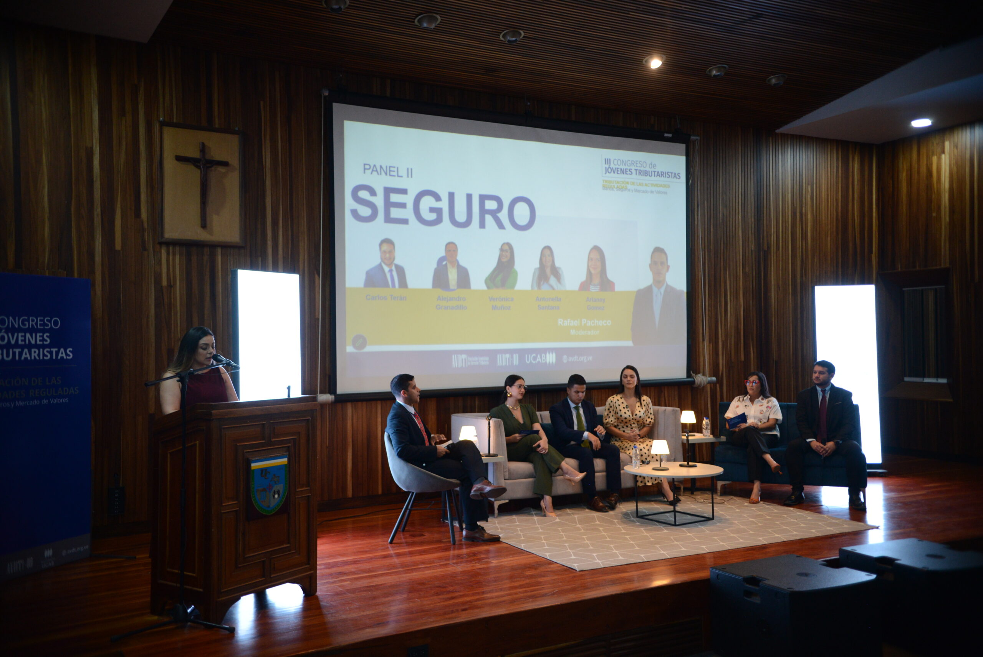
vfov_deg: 38.9
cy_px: 328
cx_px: 492
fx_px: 929
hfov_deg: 55.8
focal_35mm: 34
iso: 2000
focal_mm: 34
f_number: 2.8
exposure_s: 1/125
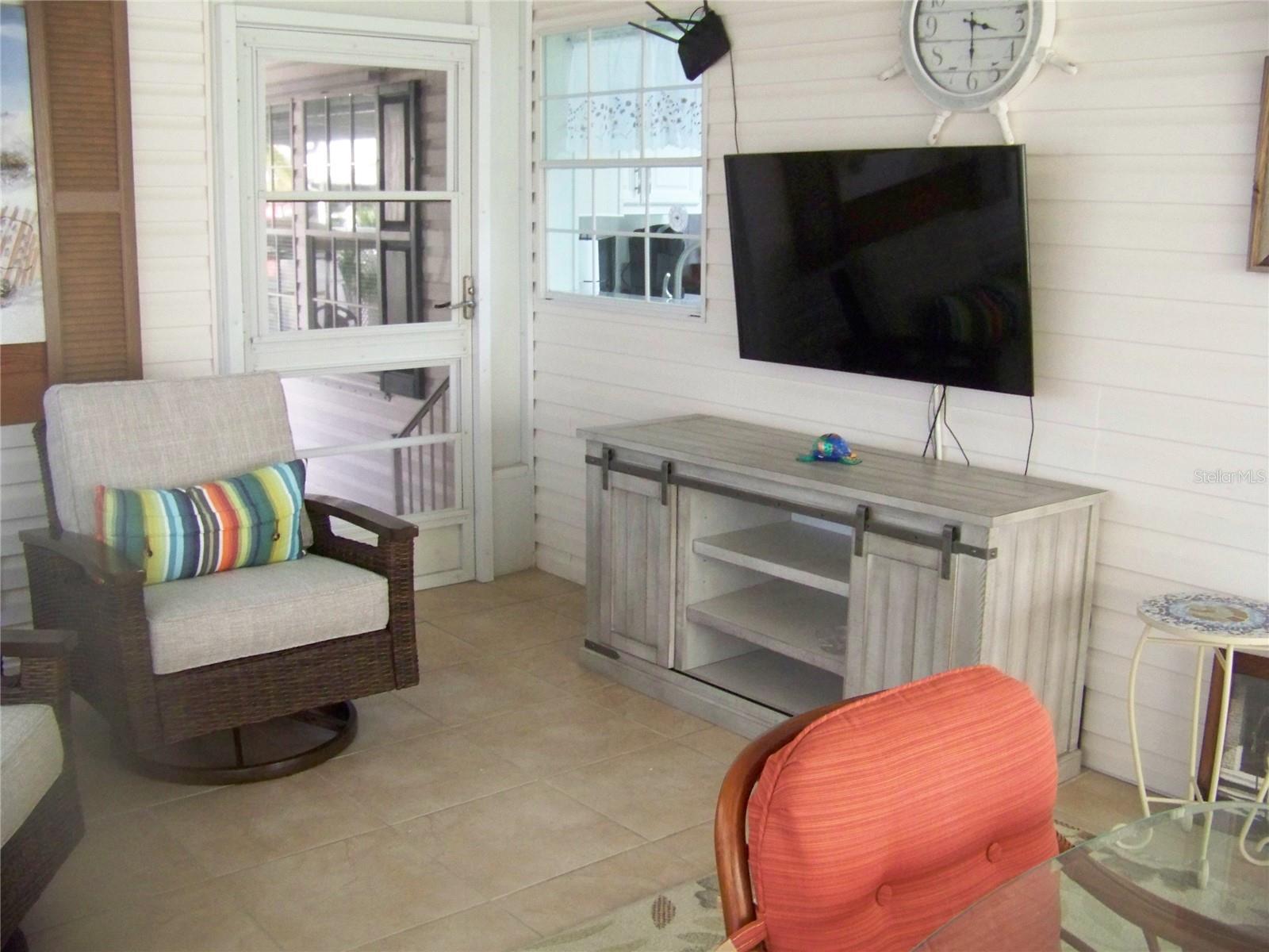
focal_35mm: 36
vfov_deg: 39.7
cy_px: 476
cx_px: 634
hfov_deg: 51.4
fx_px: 1320
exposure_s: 1/30
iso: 400
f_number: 2.8
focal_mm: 5.85
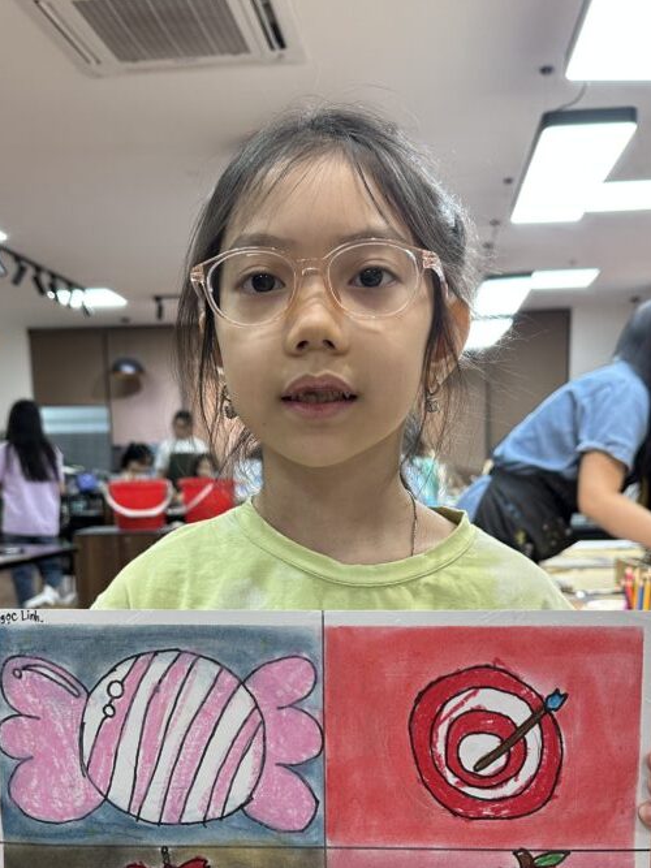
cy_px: 584
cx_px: 332
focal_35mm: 36
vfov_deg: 50.4
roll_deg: +0.7
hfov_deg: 39.6
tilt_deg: -7.2
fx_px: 903
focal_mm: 6.86
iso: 200
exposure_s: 1/100
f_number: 1.78
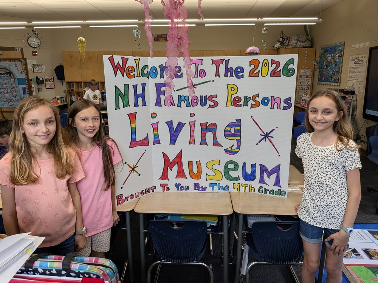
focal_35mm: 24
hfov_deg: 71.6
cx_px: 189
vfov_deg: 56.8
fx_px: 262
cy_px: 142
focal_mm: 4.53
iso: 104
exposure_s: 1/162
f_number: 1.7
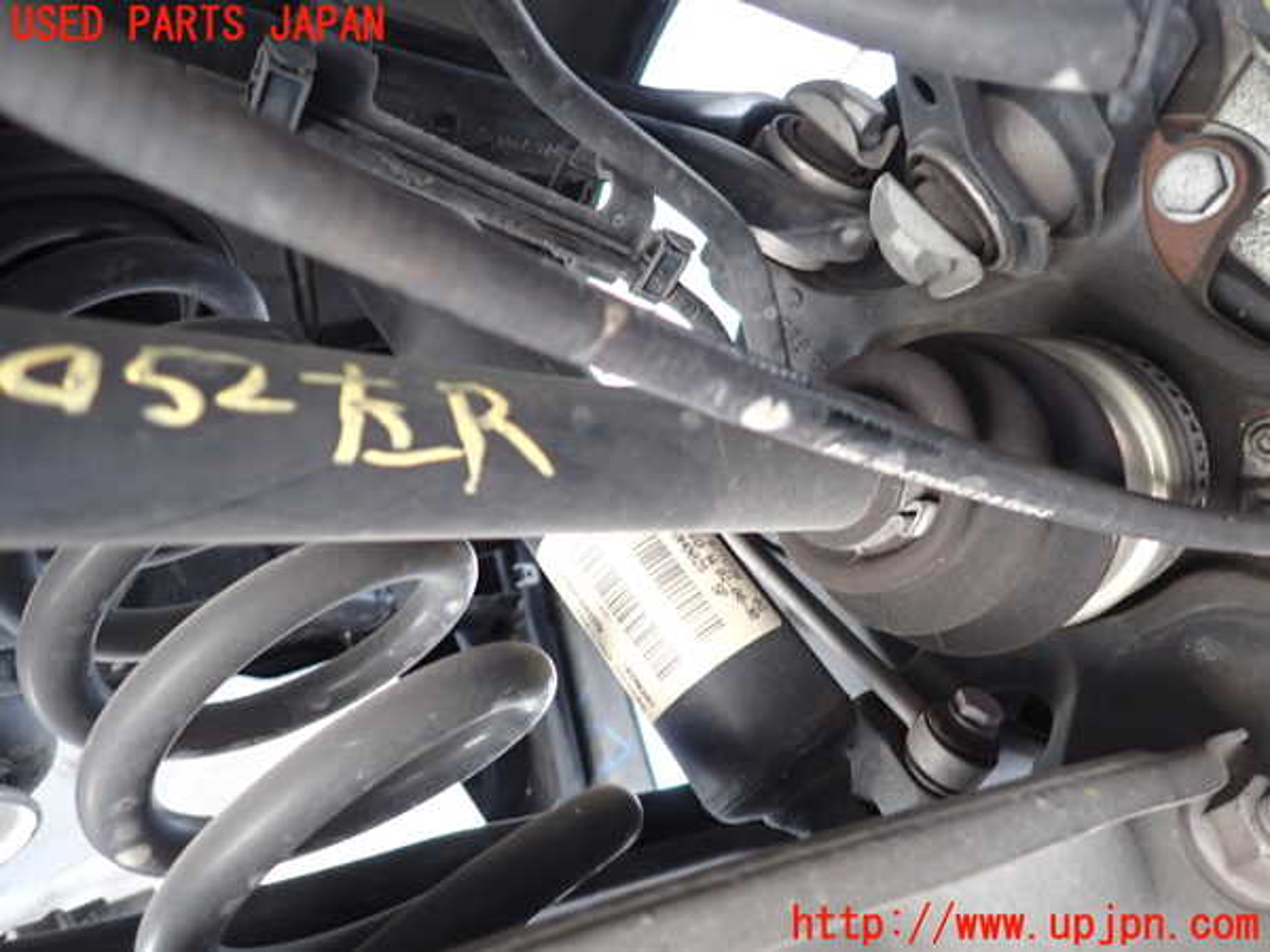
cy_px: 476
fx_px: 917
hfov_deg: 69.4
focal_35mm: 25
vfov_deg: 54.9
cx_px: 635
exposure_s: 1/30
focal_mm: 4.5
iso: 320
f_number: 2
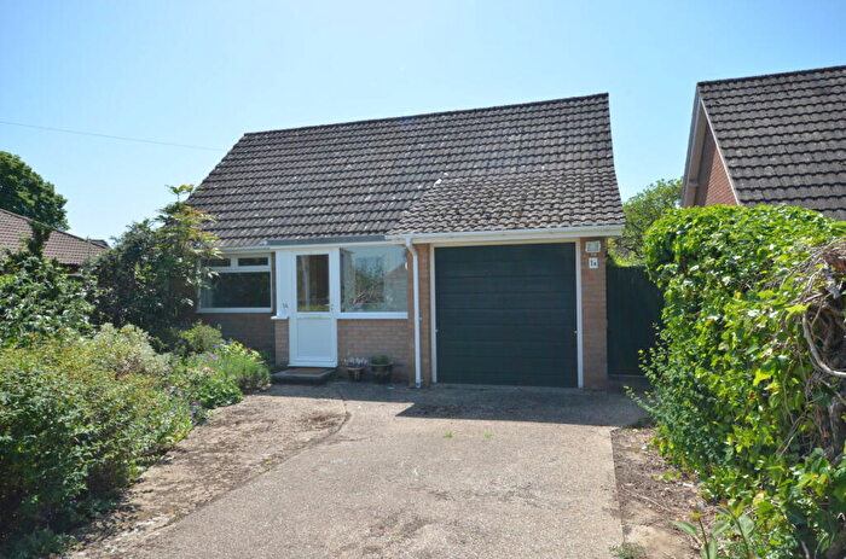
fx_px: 563
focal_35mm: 24
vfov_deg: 52.9
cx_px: 423
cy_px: 280
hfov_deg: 73.9
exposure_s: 1/500
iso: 500
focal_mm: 16
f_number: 11
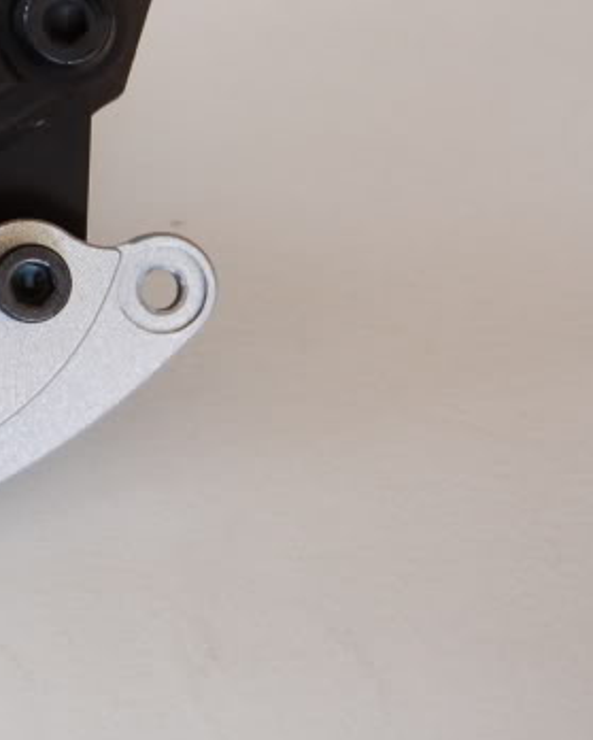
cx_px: -205
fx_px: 2826
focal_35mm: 129
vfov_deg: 14.9
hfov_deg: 11.6
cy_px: 204
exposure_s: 1/30
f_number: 5
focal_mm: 40
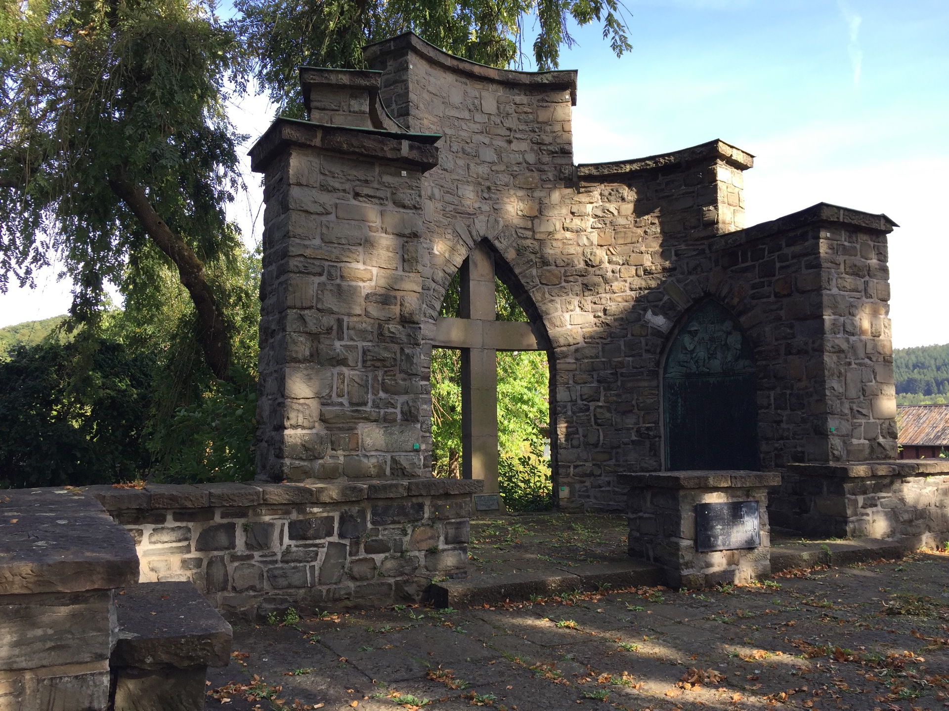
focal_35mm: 29
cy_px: 356
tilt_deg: +3.7
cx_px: 474
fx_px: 795
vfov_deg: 48.2
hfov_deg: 61.7
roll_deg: +0.4
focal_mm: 4.15
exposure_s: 1/363
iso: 32
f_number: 2.2
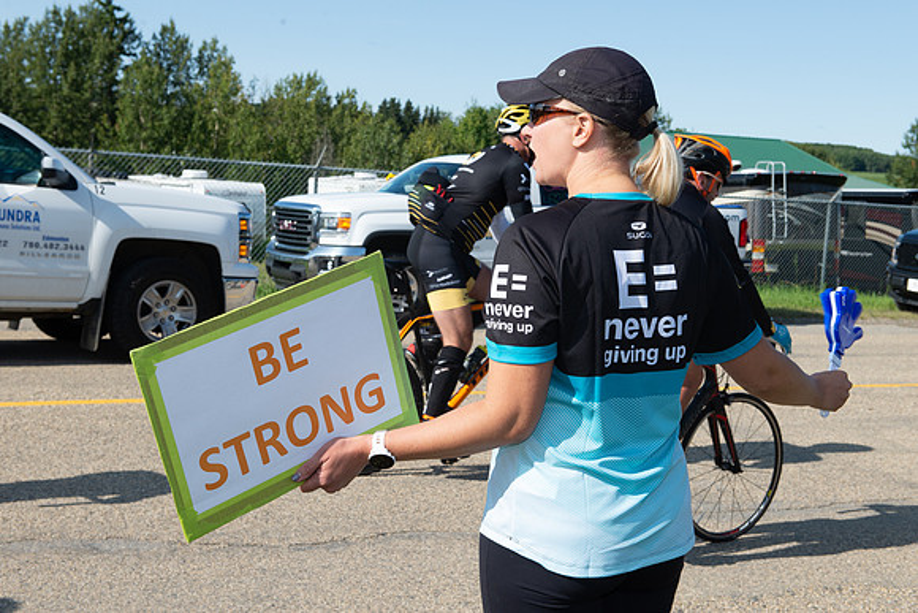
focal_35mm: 55
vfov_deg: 24.6
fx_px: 1403
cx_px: 459
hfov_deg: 36.2
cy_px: 306
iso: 250
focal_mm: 55
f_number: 10
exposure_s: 1/400
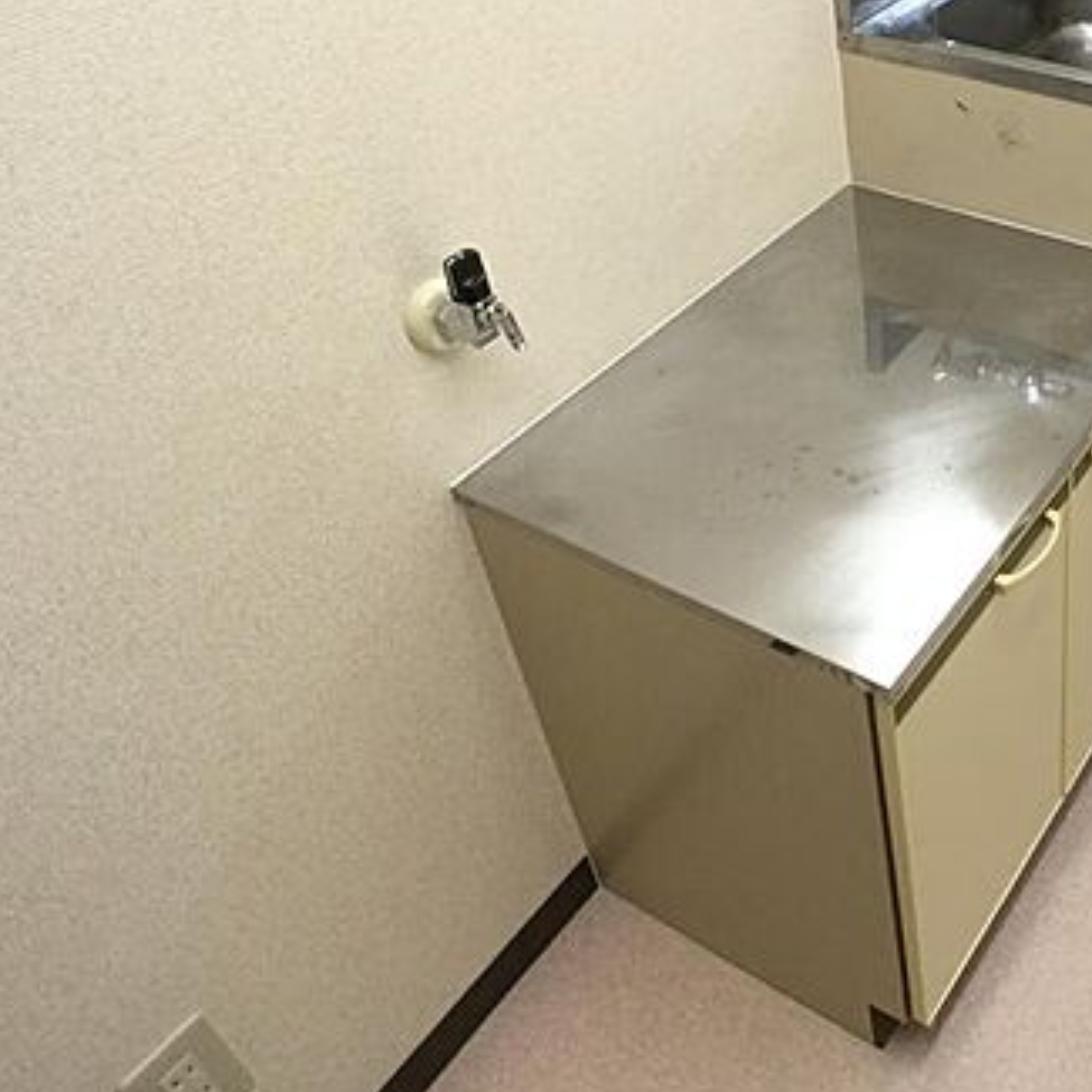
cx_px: 1008
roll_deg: +0.8
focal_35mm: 54
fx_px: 1927
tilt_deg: -39.6
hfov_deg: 30.1
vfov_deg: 31.4
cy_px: 360
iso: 40
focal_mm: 3.3
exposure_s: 1/30
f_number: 2.4
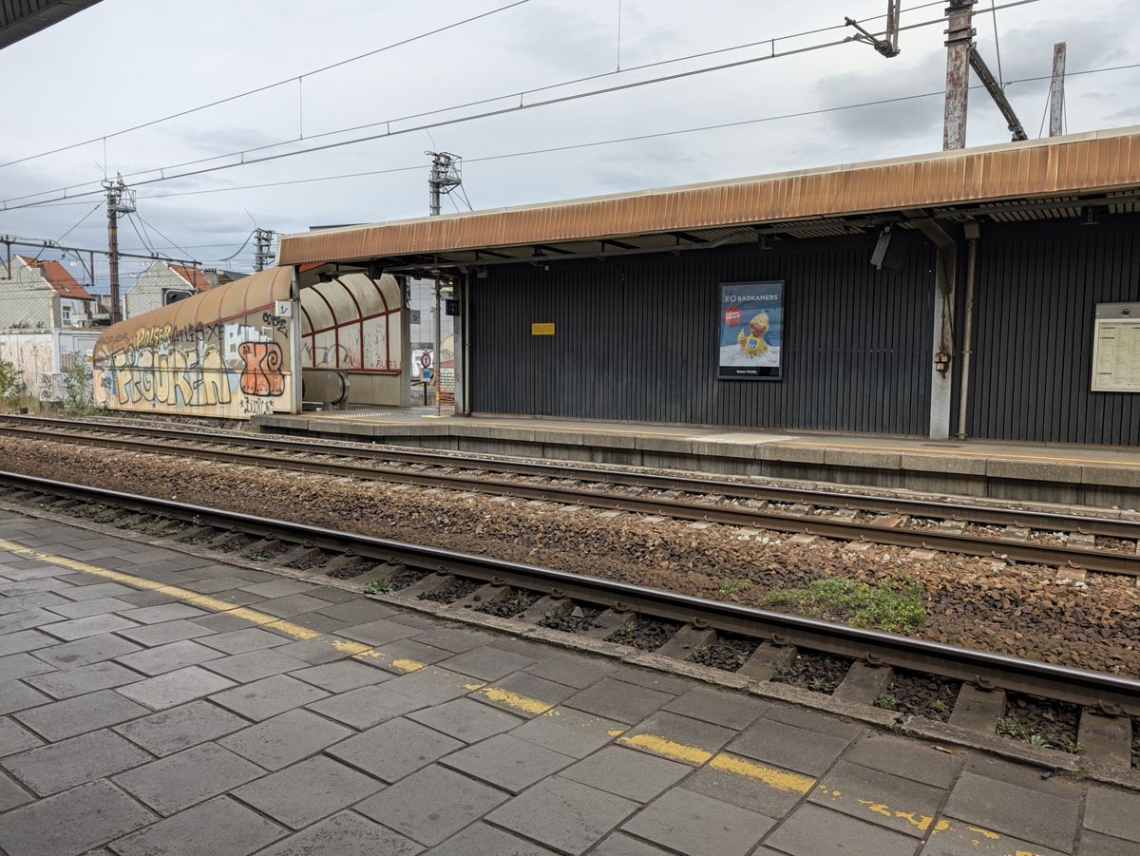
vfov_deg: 56.8
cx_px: 570
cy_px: 428
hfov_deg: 71.6
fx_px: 791
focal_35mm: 24
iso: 24
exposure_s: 1/1333
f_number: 1.68
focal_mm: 6.9
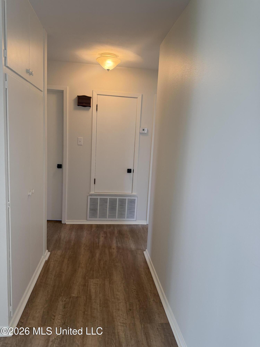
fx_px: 240
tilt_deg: -6.8
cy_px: 174
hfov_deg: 56.8
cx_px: 130
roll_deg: -4.0
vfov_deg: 71.6
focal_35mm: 24
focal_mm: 6.76
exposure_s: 1/206
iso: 200
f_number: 1.78
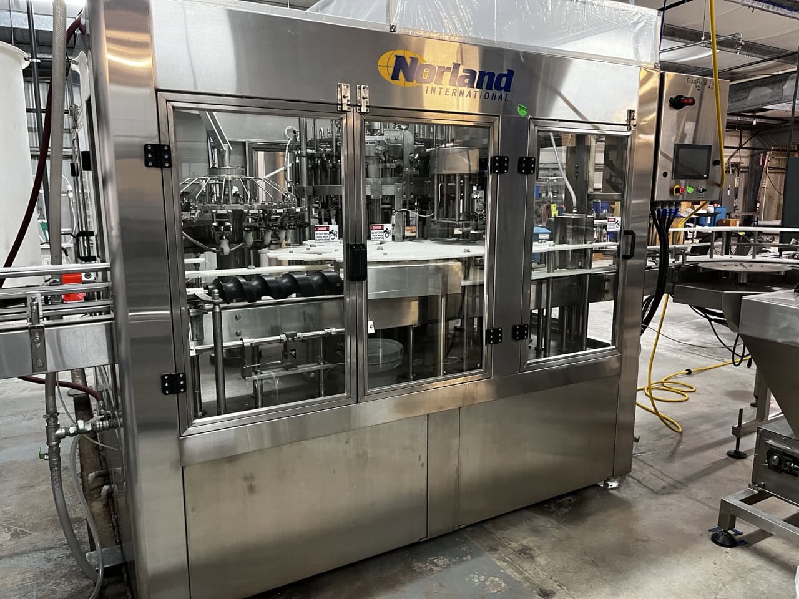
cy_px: 300
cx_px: 400
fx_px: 600
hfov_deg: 67.3
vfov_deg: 53.1
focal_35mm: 26
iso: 400
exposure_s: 1/40
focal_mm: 5.1
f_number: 1.6
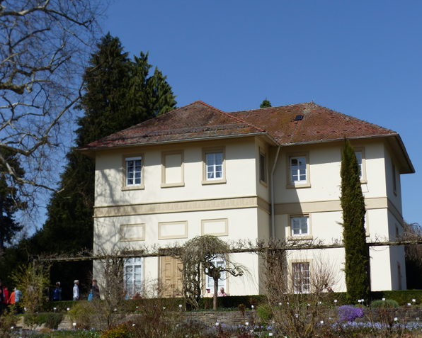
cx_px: 226
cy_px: 169
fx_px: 824
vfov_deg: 23.2
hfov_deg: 28.7
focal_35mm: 66
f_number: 4
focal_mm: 11.4
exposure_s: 1/1600
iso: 100
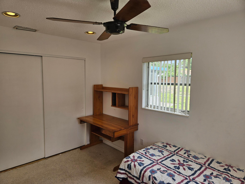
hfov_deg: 73.9
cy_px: 92
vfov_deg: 58.9
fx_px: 163
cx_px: 122
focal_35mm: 23
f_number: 1.8
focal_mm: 5.4
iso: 25
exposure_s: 1/149
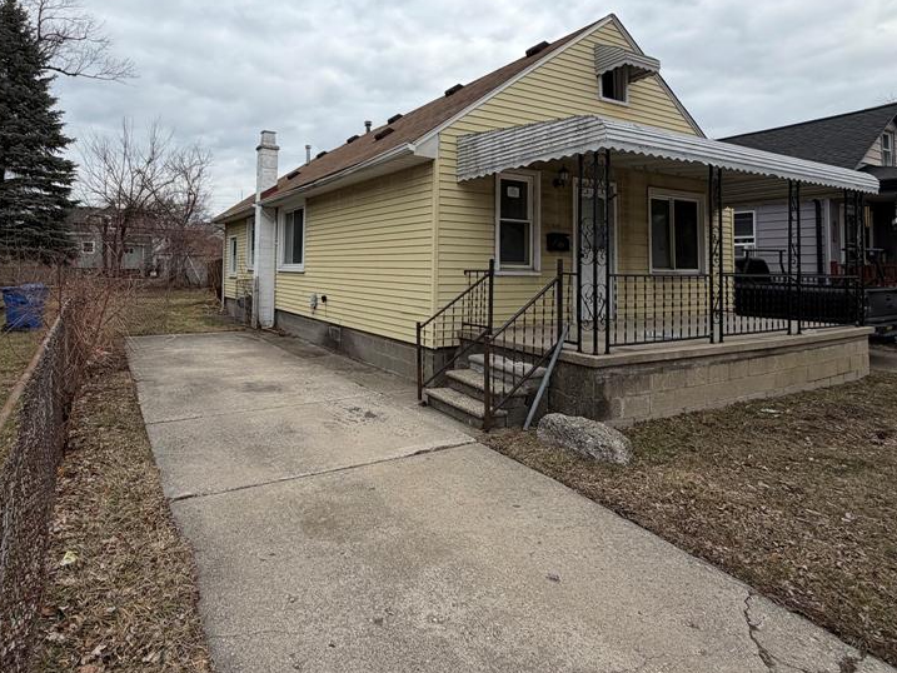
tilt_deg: +1.2
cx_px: 364
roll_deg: -2.0
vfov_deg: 64.9
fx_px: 518
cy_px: 246
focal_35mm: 20
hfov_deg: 80.9
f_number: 2.2
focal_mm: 2.22
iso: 32
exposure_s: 1/770
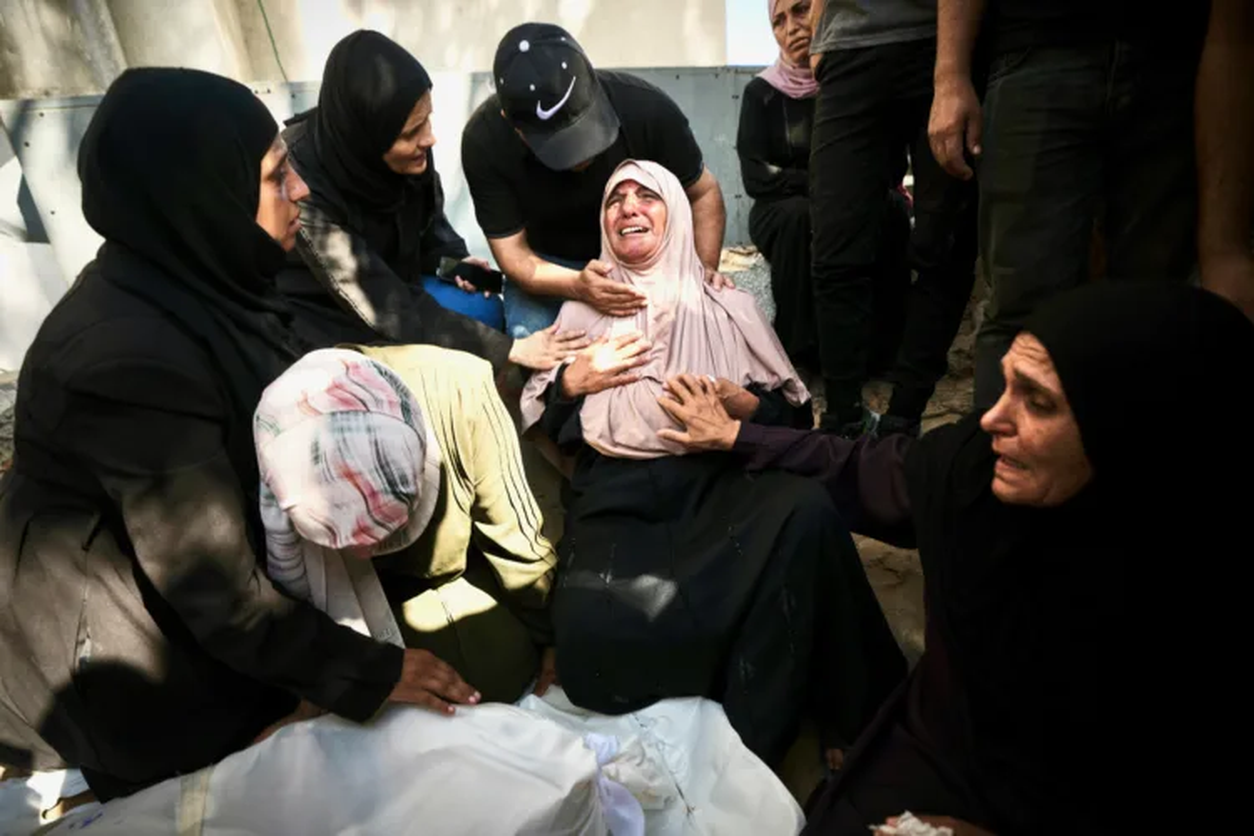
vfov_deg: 73.7
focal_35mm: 16
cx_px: 627
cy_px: 418
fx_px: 557
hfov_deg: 96.7
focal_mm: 16
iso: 64
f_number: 2.8
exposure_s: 1/320
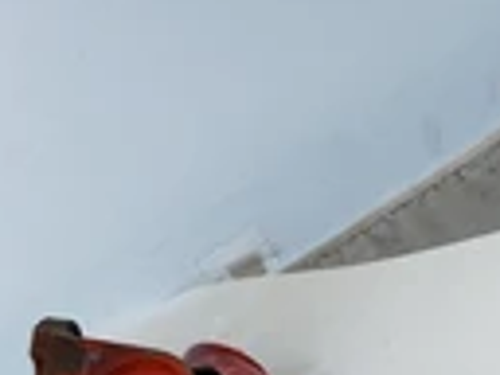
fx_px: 1170
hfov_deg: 21.0
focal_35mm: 81
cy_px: 574
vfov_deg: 16.5
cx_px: 715
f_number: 1.5
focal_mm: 4.3
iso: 250
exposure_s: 1/60
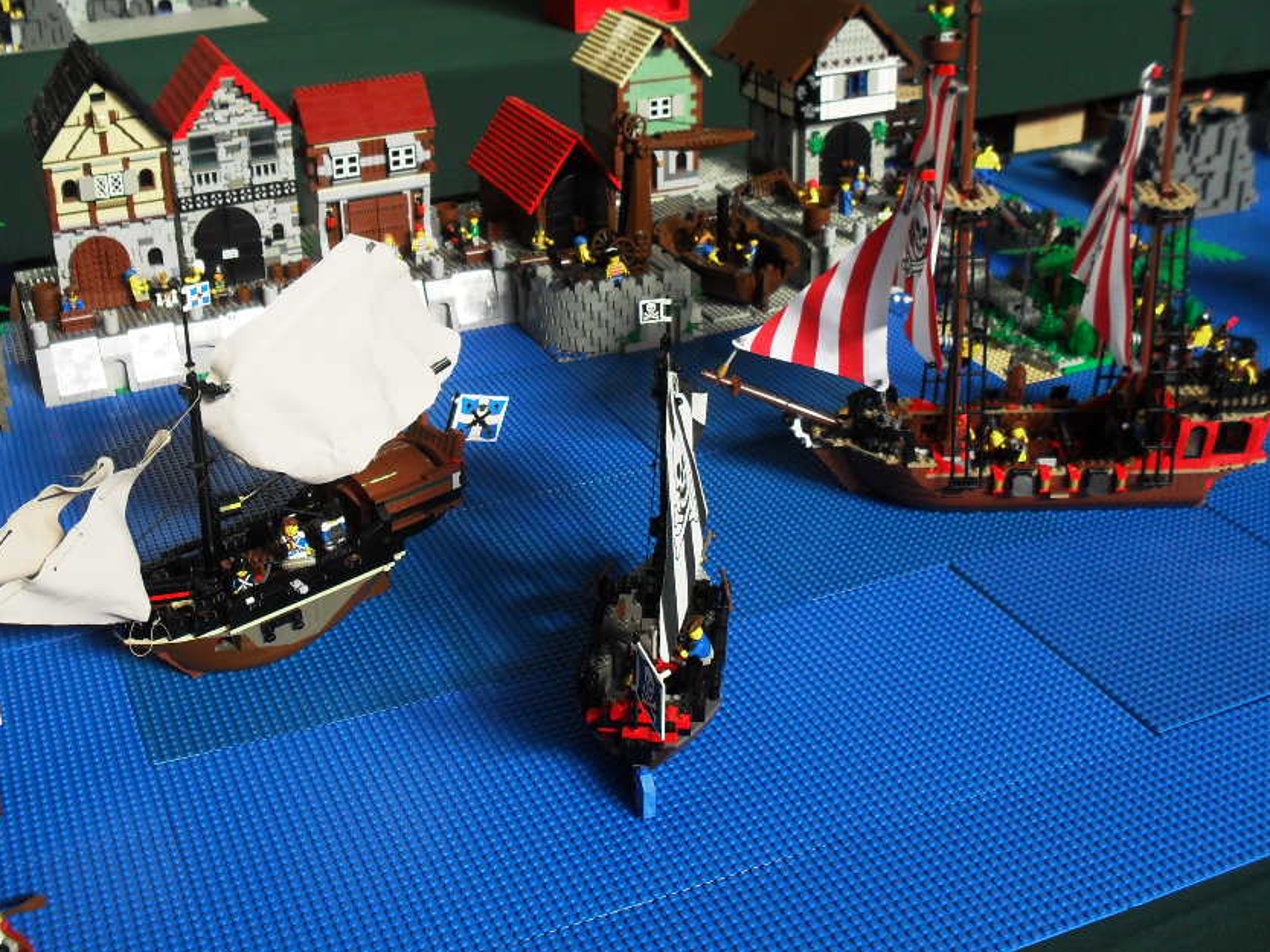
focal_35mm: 43
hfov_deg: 43.8
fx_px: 1578
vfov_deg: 33.5
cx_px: 581
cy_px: 376
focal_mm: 6.3
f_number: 3.2
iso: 100
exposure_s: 1/125
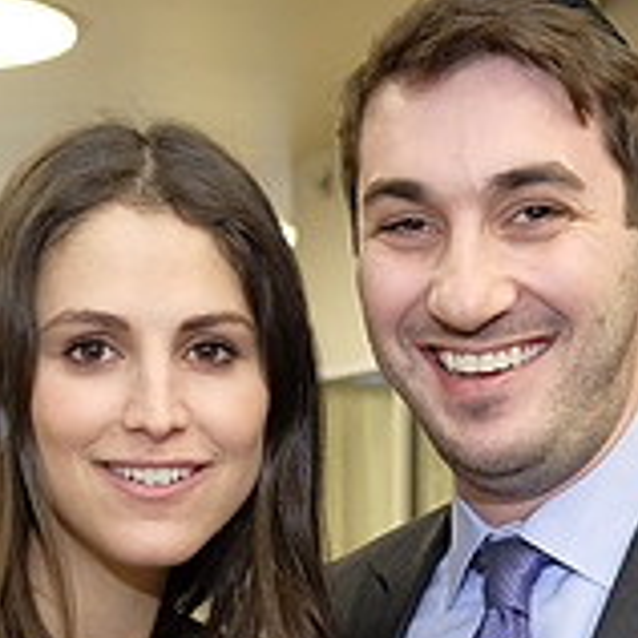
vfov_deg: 16.6
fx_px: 2148
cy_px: 604
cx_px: 327
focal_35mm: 103
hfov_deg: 16.9
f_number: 3.2
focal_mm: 22.3
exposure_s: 1/125
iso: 1000
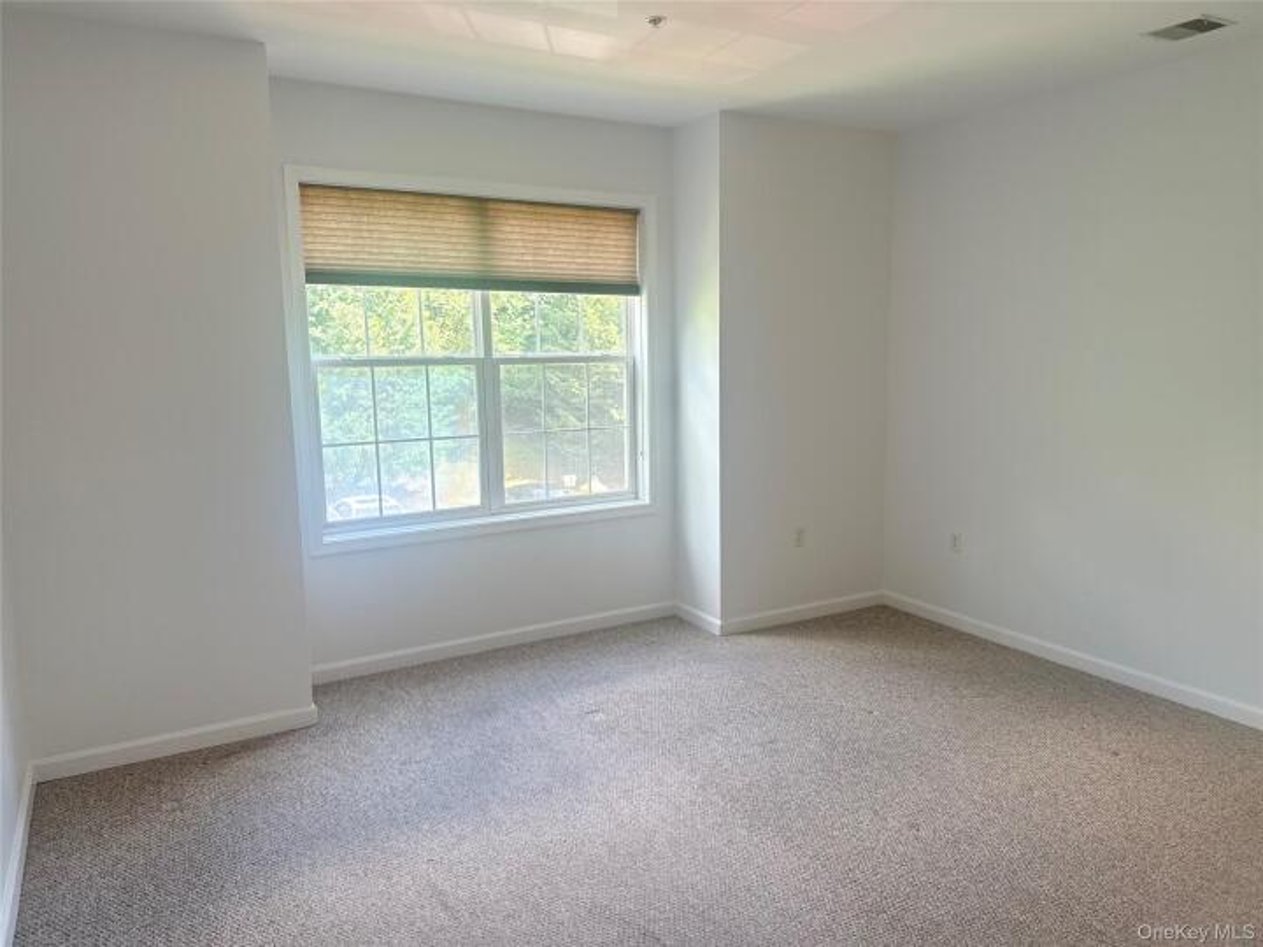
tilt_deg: -8.3
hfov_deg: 71.6
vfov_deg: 56.8
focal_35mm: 24
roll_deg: +0.5
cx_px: 632
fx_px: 876
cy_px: 474
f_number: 1.78
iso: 125
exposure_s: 1/151
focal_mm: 6.76
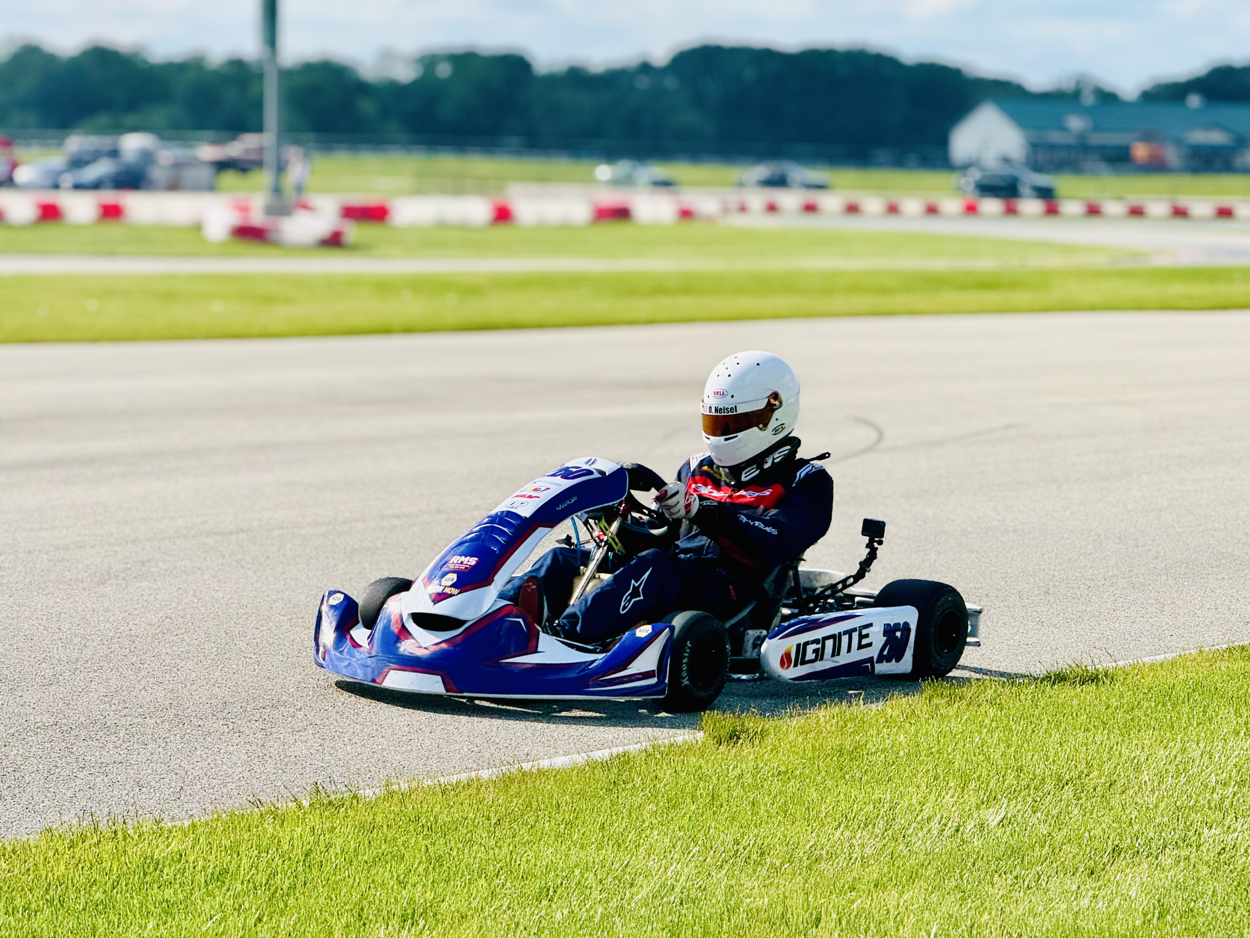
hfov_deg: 16.4
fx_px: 4333
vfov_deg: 12.3
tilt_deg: -3.8
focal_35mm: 120
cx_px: 625
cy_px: 469
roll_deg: -1.0
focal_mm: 15.66
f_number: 2.8
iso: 50
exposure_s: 1/1969
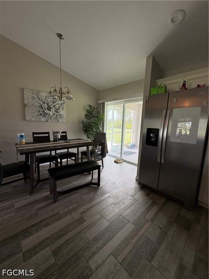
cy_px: 140
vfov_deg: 102.1
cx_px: 104
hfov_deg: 85.7
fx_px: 113
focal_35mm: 14
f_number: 2.2
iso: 80
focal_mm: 2.22
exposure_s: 1/99
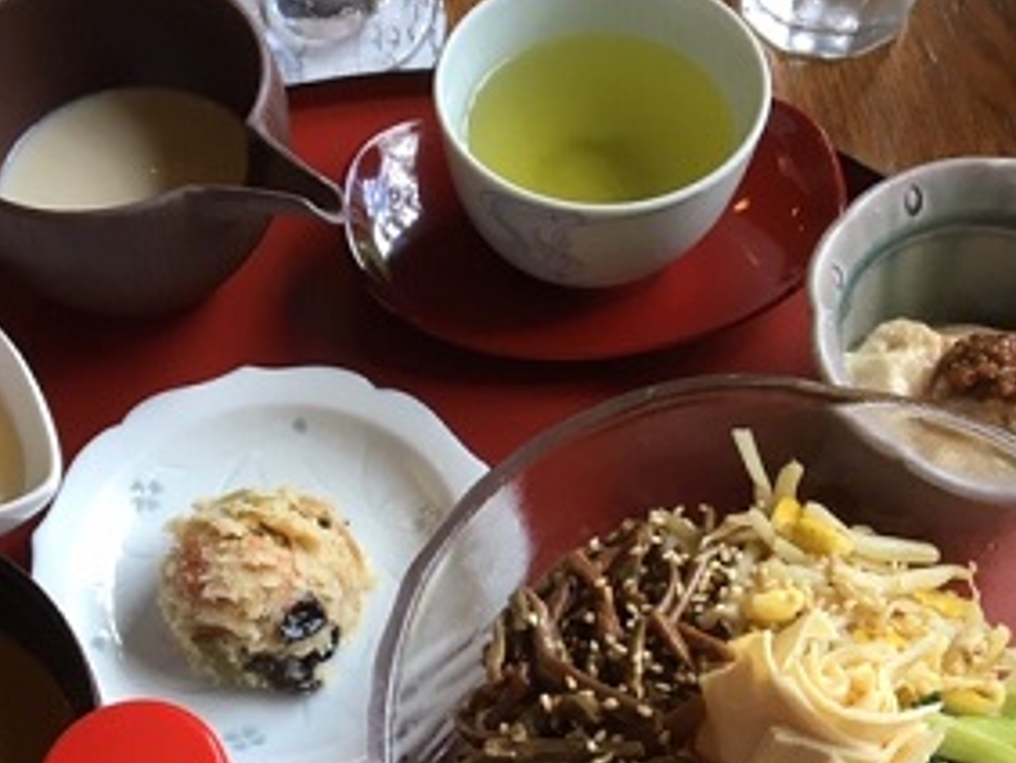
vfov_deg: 31.1
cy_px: 561
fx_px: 1351
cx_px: 418
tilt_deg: -62.3
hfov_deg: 41.1
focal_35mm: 46
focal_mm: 4.15
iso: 25
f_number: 2.2
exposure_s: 1/30
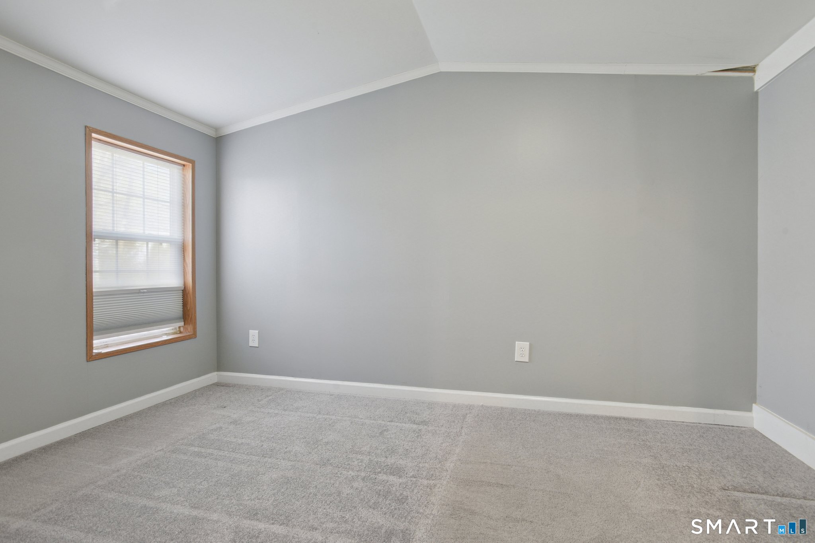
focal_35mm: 17
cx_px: 408
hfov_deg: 93.3
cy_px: 272
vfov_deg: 70.4
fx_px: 385
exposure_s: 1/5
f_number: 11
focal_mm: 17
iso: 400
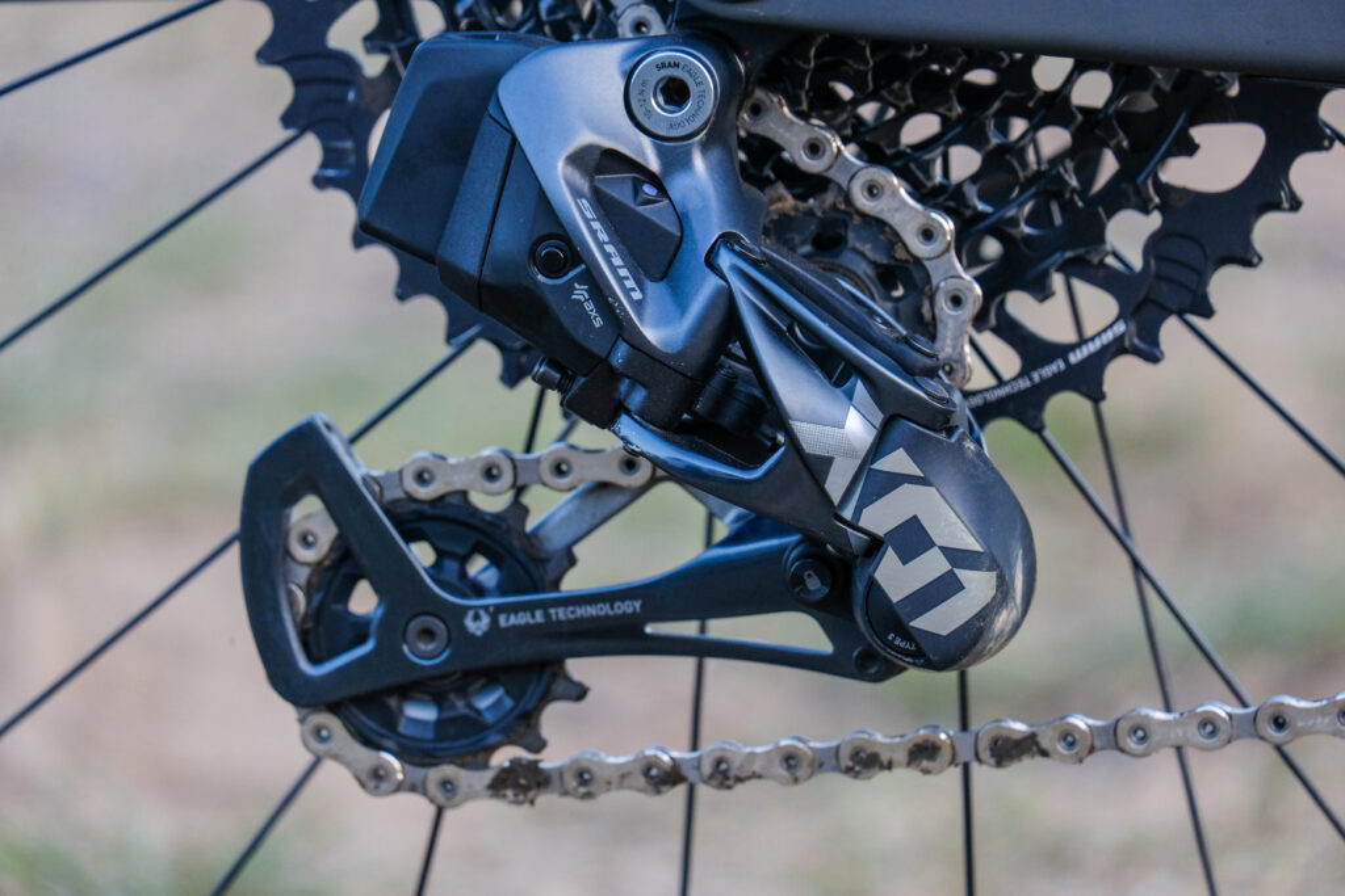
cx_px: 672
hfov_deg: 6.0
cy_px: 448
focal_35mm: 345
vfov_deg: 4.0
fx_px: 12891
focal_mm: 230
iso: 1250
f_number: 6.7
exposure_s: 1/125
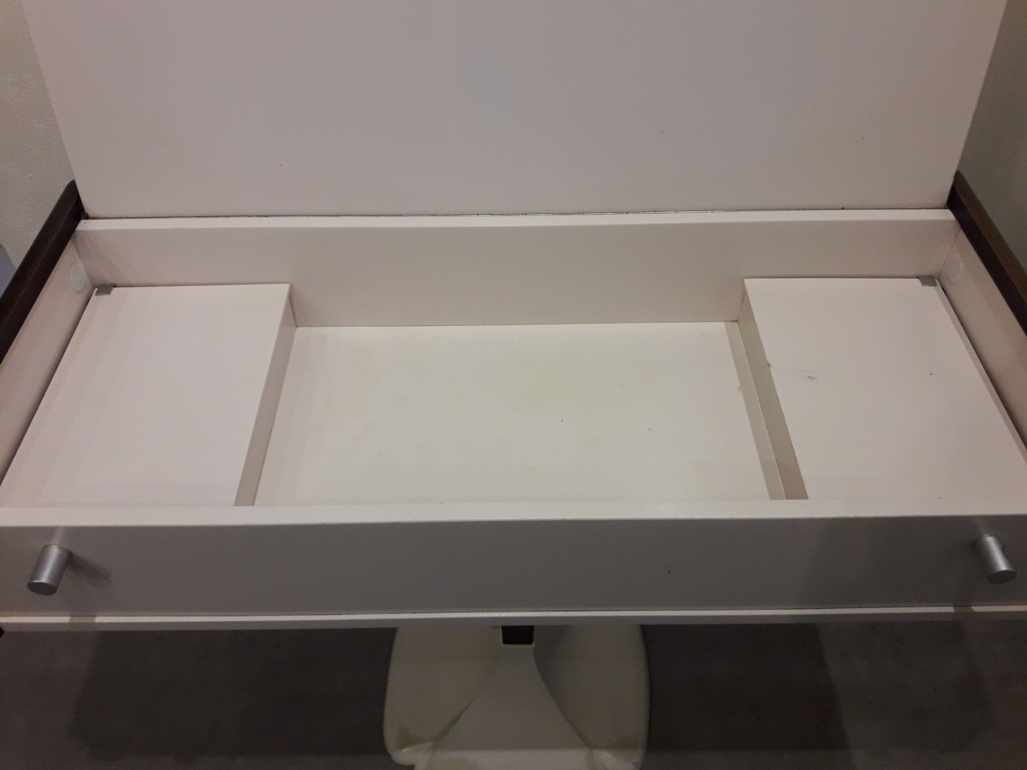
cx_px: 514
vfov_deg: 49.7
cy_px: 385
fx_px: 831
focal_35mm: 28
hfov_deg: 63.4
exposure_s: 1/33
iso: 125
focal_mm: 3.7
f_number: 1.9
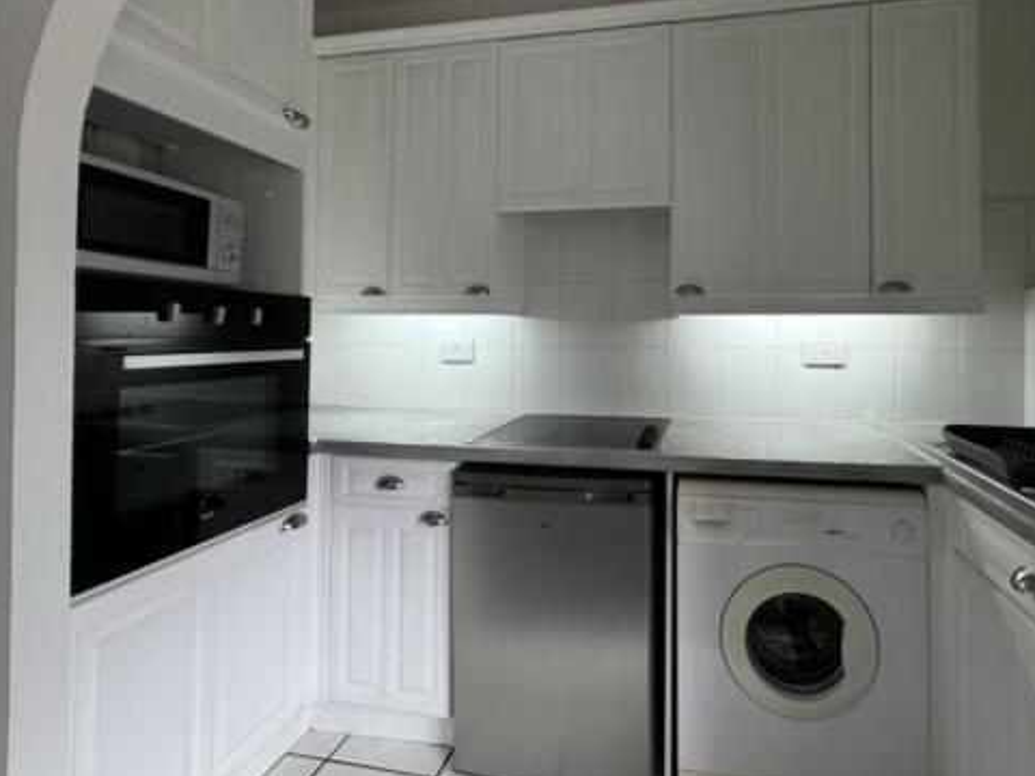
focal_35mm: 17
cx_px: 618
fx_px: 508
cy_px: 327
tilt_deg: +1.8
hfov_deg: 89.9
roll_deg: +0.6
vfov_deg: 74.2
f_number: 2.2
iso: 100
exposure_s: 1/100
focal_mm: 2.22
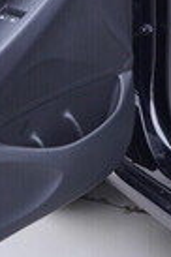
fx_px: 1036
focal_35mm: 145
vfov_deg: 13.9
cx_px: 137
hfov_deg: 9.4
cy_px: -23
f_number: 2.8
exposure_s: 1/40
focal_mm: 24
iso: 125
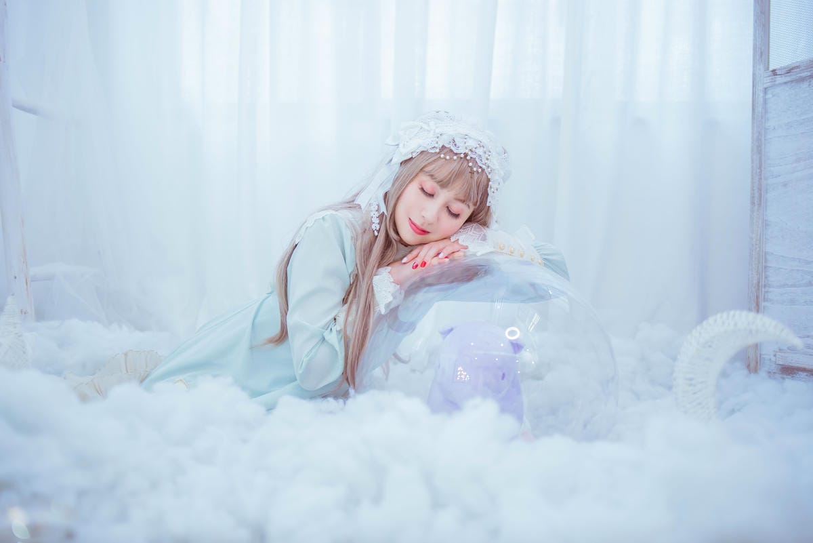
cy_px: 272
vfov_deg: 37.9
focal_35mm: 35
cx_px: 406
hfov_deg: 54.4
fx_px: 791
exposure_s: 1/250
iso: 250
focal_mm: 35
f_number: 2
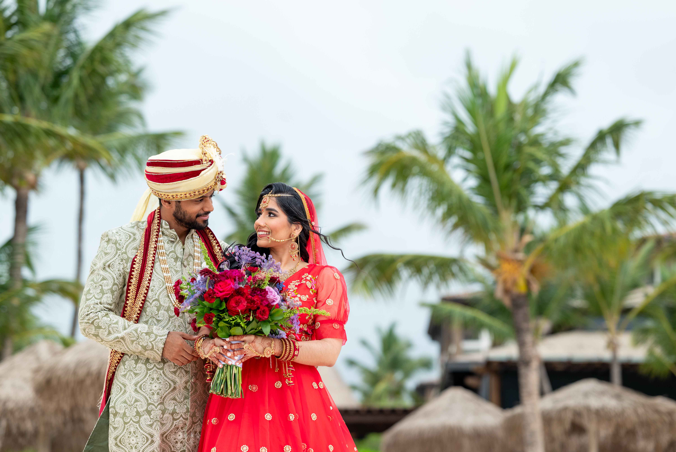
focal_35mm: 85
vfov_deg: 16.1
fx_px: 1597
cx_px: 338
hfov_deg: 23.9
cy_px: 226
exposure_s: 1/1000
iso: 250
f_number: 2.8
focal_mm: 85
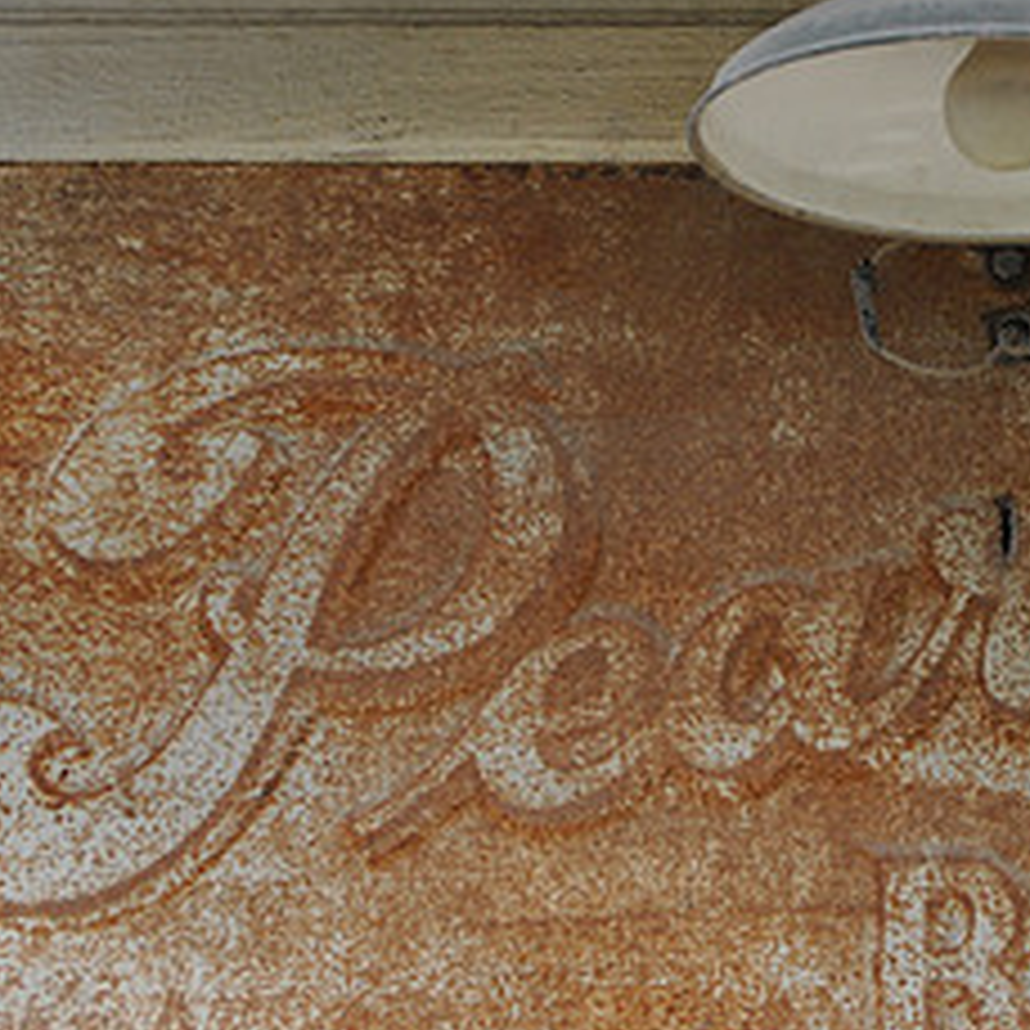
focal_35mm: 316
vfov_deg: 5.5
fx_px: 10638
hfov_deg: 5.5
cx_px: 787
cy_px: 695
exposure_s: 1/100
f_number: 5.6
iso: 400
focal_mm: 98
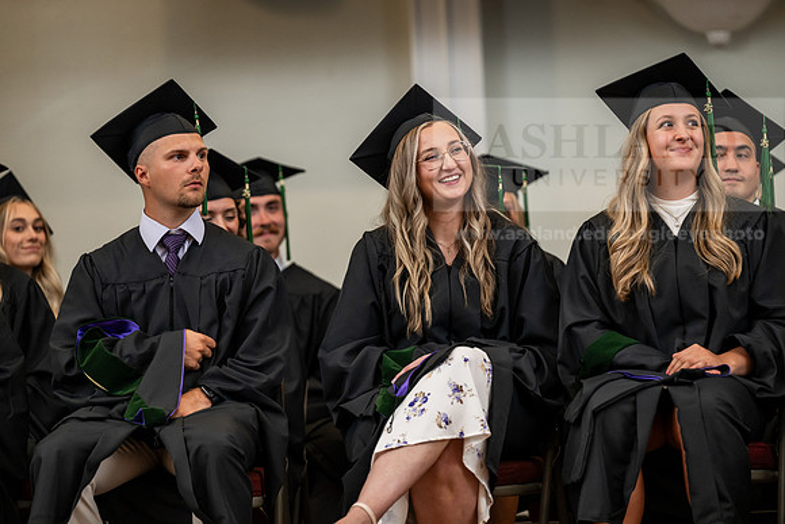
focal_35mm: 165
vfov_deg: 8.3
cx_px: 392
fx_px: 3599
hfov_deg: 12.4
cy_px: 262
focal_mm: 165
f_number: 3.2
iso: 1600
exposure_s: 1/200
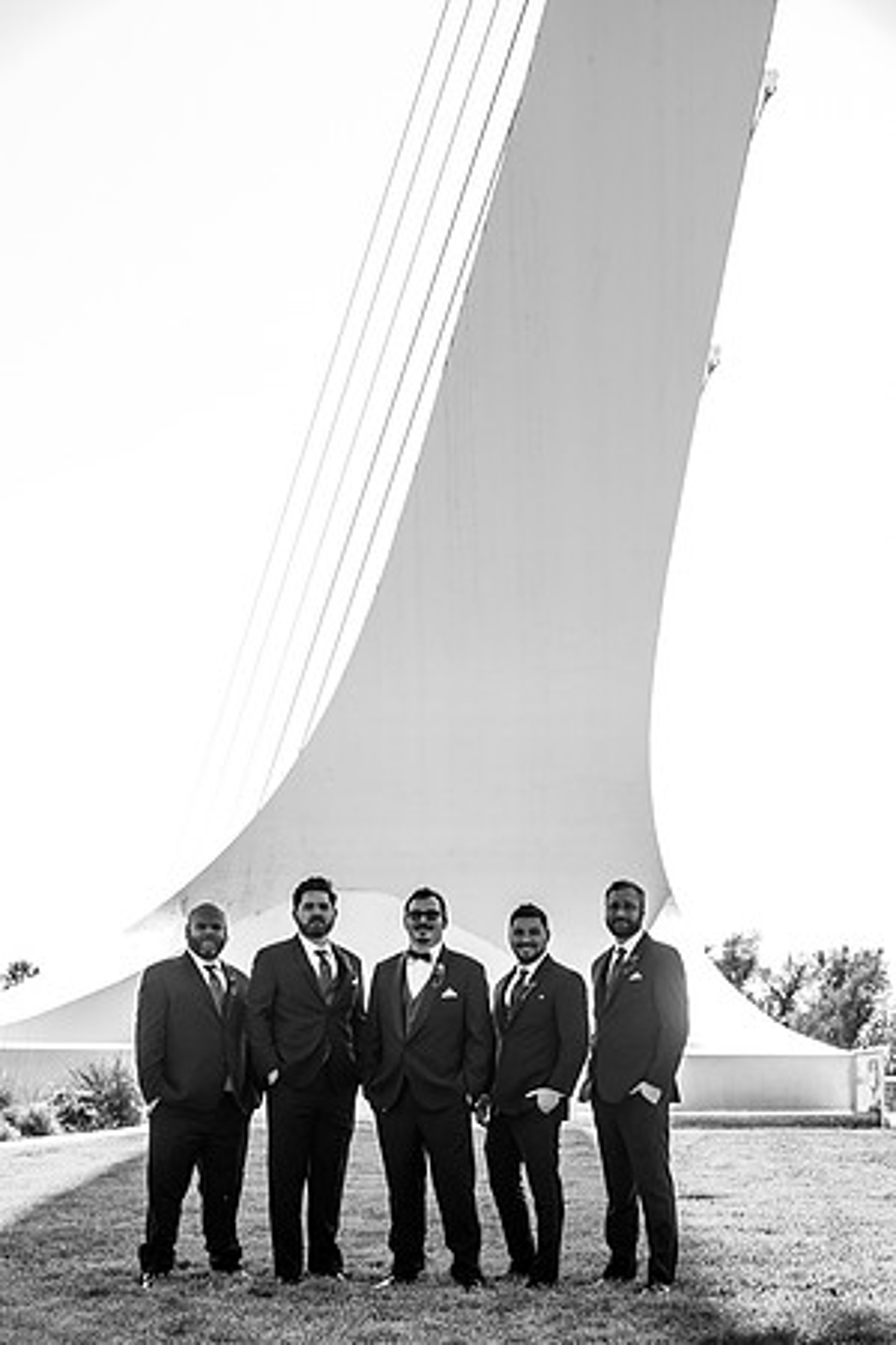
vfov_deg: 28.8
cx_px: 448
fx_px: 2613
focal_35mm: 70
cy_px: 672
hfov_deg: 19.5
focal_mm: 70
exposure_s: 1/640
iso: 400
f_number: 5.6
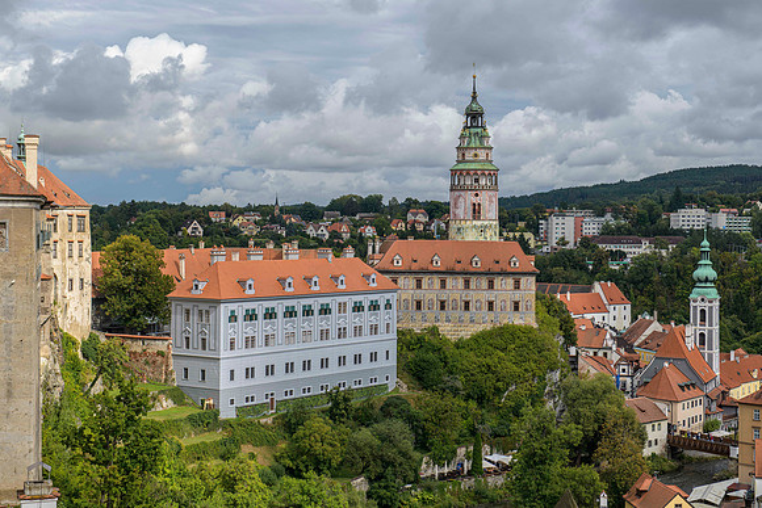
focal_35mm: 61
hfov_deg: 32.8
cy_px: 243
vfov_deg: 22.2
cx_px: 378
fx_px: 1296
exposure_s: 1/320
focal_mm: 58
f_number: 7.1
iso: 64
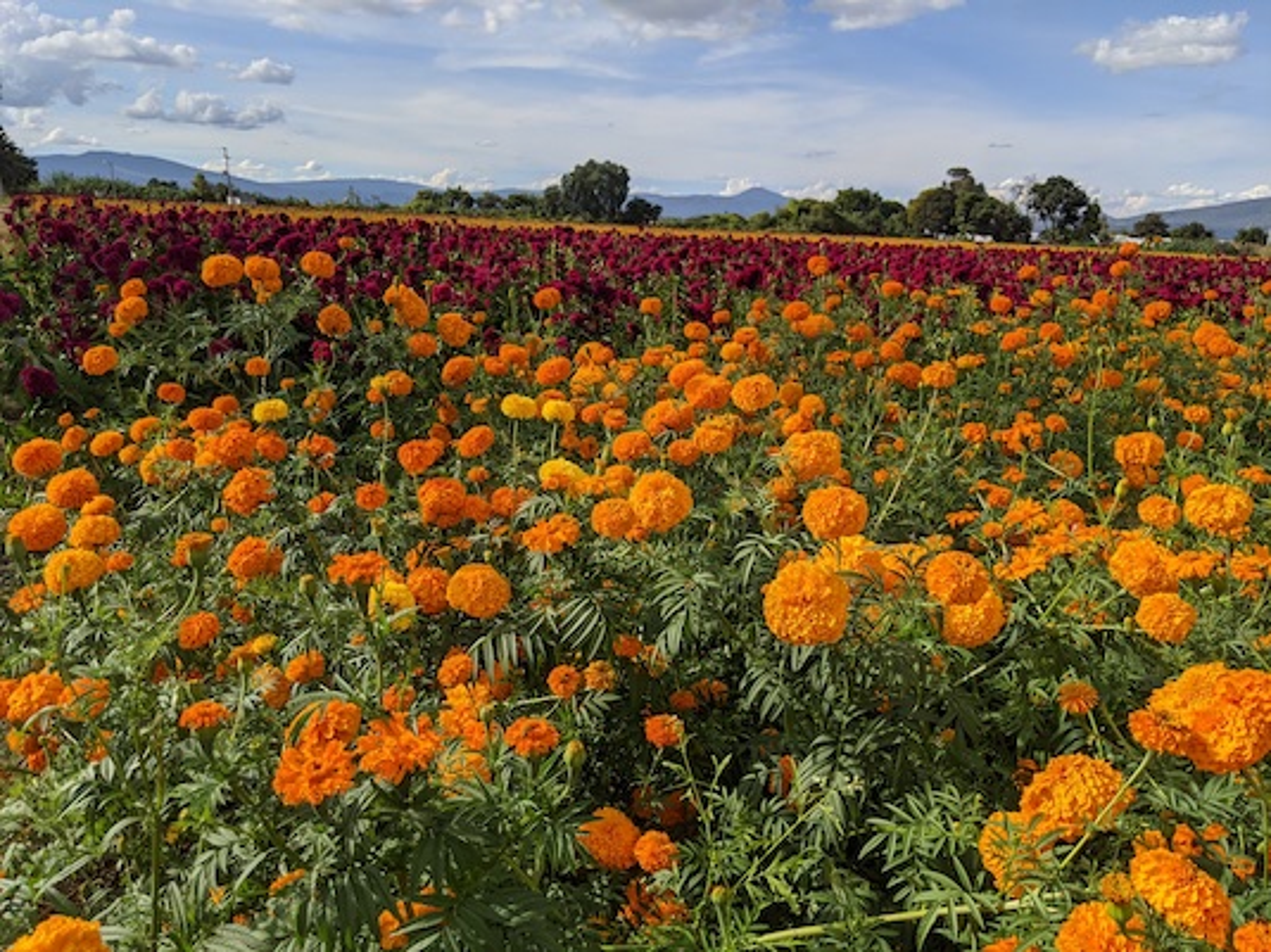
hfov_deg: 65.3
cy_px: 476
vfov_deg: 51.3
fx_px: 991
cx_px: 636
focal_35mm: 27
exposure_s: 1/3906
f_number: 1.8
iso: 41
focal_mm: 4.44
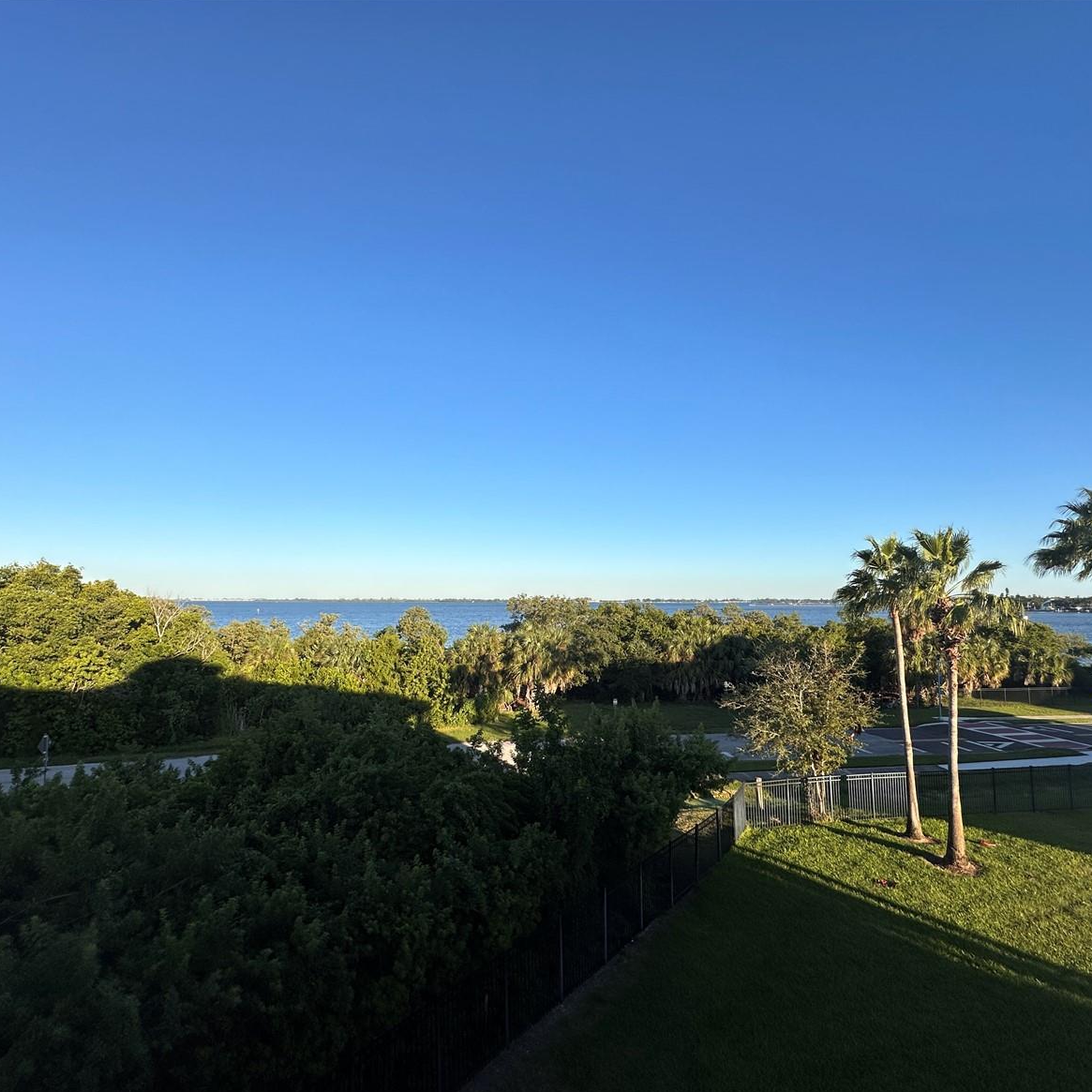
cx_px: 519
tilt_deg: +4.6
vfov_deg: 84.0
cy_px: 558
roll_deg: -0.7
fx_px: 607
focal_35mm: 17
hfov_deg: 83.9
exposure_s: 1/1984
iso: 50
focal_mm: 2.22
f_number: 2.2
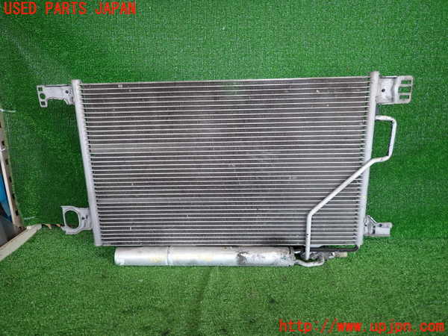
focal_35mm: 25
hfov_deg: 69.4
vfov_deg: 54.9
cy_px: 168
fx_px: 324
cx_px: 224
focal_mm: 4.5
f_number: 2
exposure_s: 1/100
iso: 200
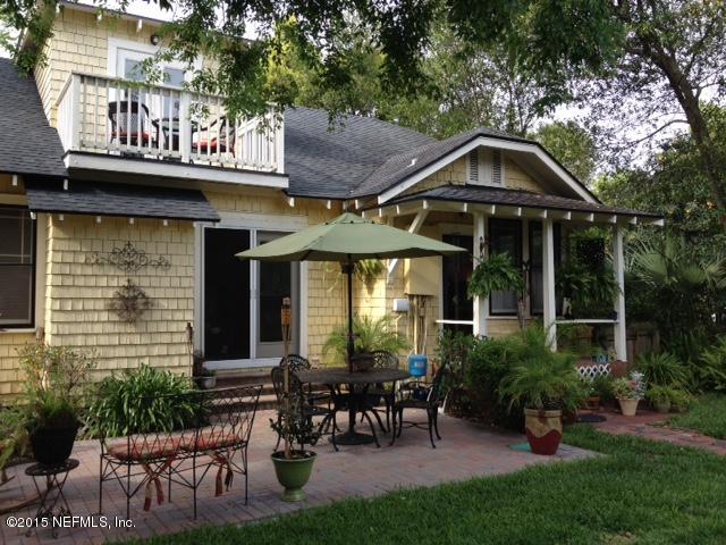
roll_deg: -0.5
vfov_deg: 40.7
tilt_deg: +3.0
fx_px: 734
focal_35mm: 35
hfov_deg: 52.6
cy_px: 272
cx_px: 363
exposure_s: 1/323
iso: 50
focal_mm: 4.28
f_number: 2.4
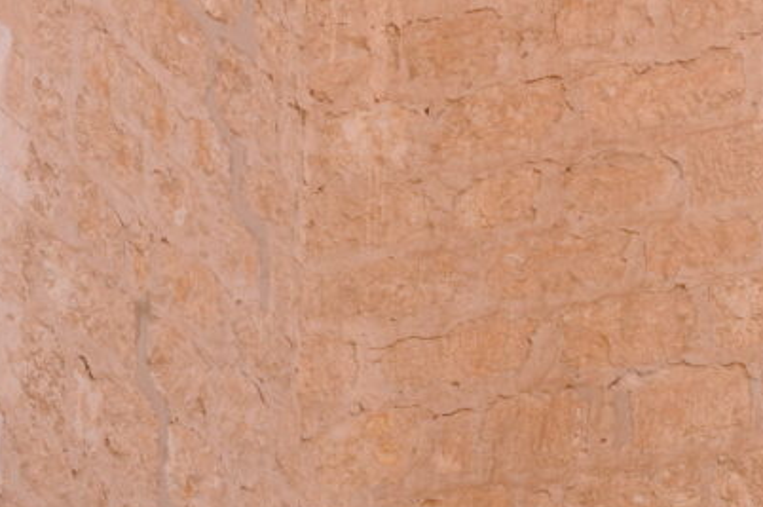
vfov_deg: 5.8
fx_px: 5017
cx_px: 624
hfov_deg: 8.7
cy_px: 82
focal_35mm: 237
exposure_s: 1/160
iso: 400
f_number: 10
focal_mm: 62
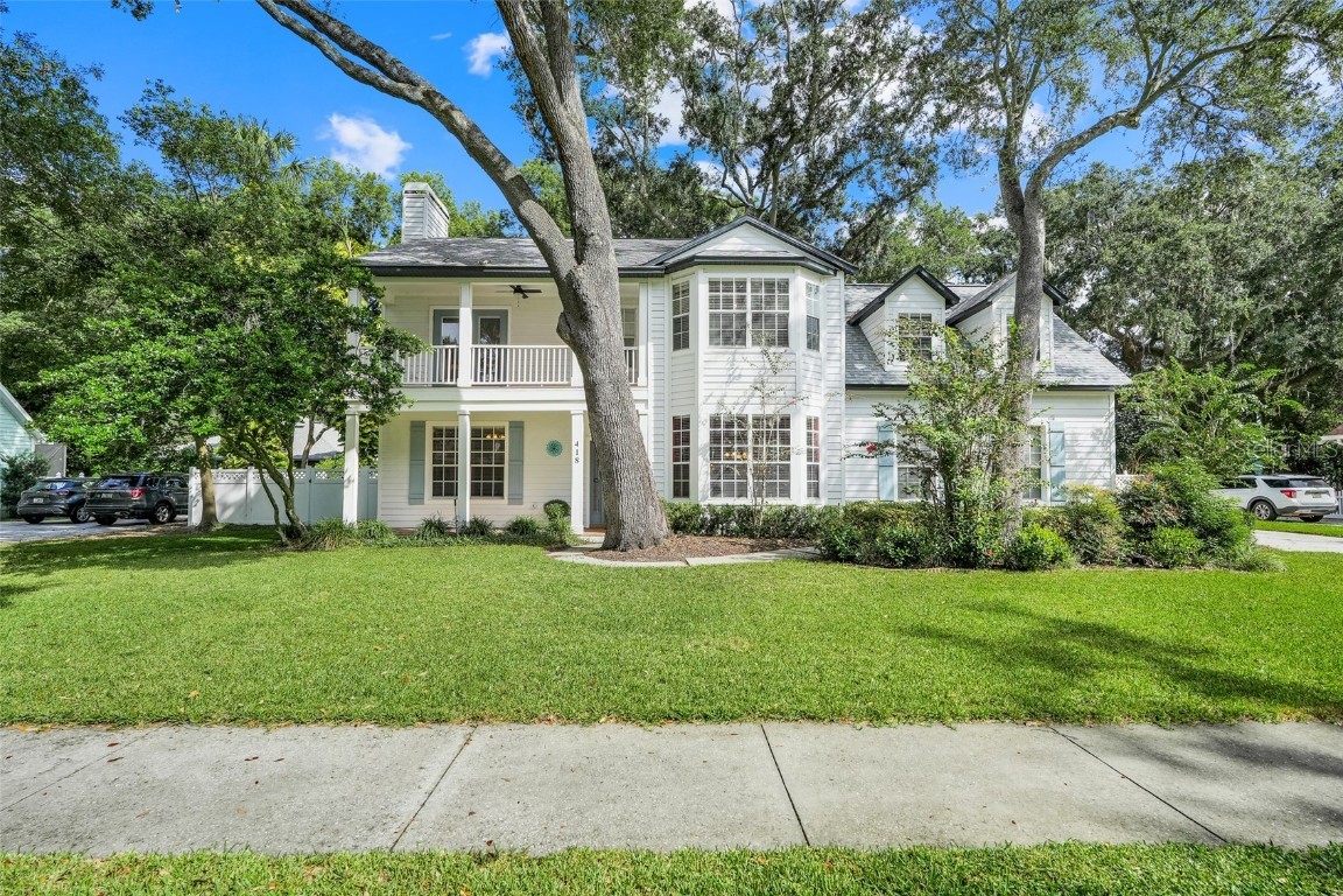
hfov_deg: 93.3
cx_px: 672
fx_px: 634
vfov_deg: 70.4
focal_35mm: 17
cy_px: 448
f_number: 9
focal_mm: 17
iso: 250
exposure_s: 1/320
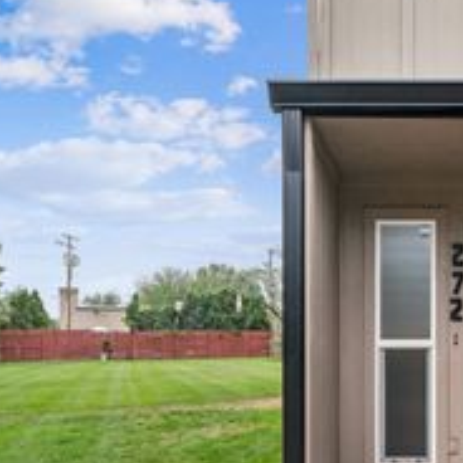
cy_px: 341
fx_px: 581
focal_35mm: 38
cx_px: 428
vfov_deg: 42.3
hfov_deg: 39.8
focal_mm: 16.6
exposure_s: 1/30
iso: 400
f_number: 13
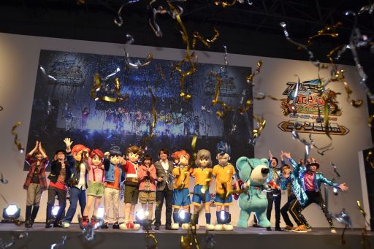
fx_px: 343
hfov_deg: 57.2
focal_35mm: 33
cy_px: 124
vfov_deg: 39.9
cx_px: 187
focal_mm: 22
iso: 400
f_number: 4.5
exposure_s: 1/80
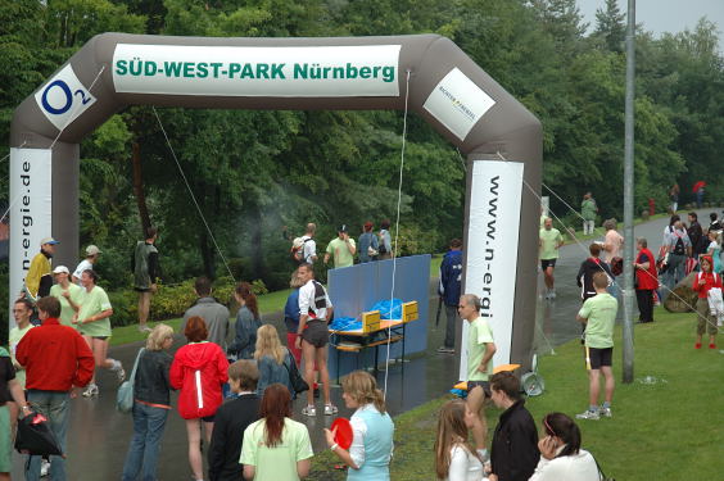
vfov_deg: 16.5
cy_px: 240
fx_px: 1658
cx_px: 362
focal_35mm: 82
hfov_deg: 24.6
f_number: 4.5
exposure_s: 1/60
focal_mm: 55
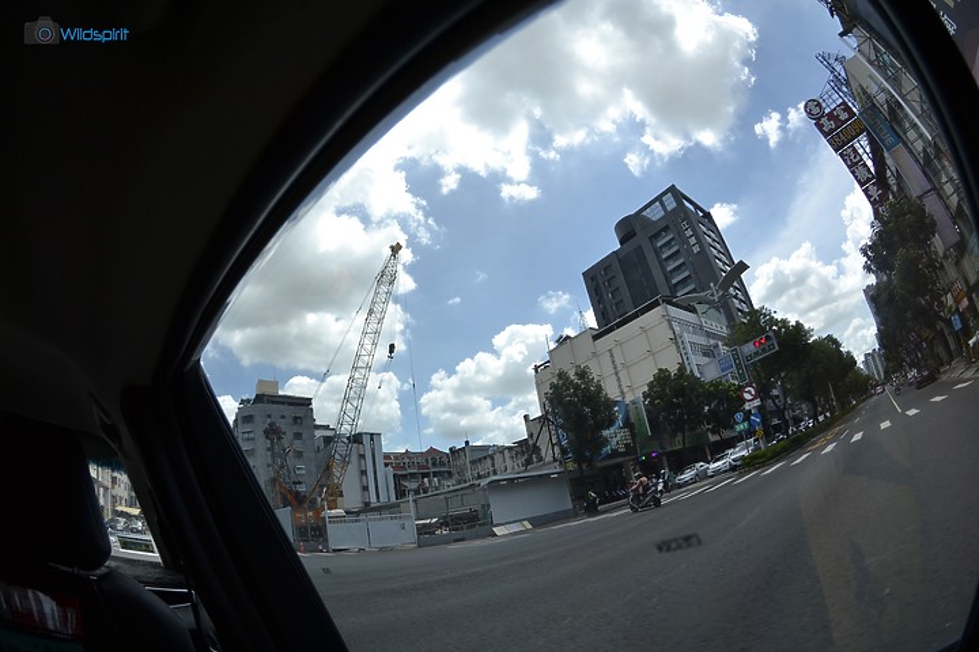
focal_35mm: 15
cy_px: 326
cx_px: 490
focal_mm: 10
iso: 100
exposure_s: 1/125
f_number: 5
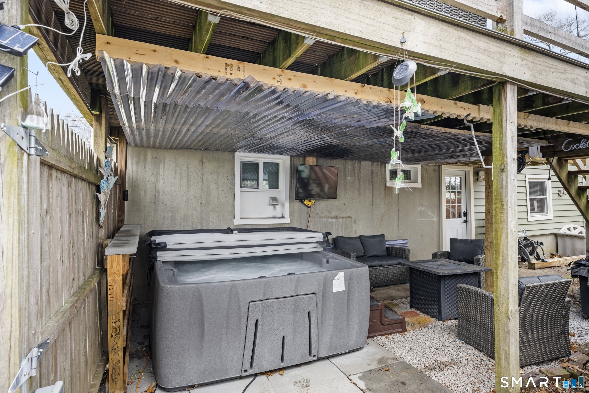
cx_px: 294
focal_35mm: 20
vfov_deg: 63.2
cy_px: 196
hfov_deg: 85.4
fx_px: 319
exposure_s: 1/13
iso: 320
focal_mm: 19.5
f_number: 9
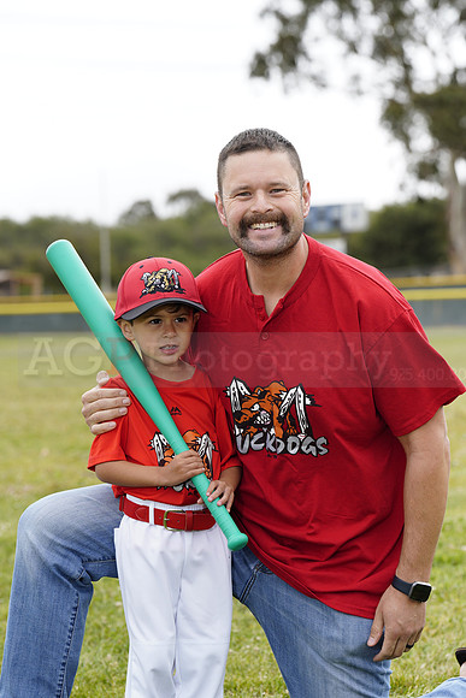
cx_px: 233
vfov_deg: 16.1
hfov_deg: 10.8
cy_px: 349
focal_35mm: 127
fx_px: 2464
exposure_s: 1/250
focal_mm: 127
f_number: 5.6
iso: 100
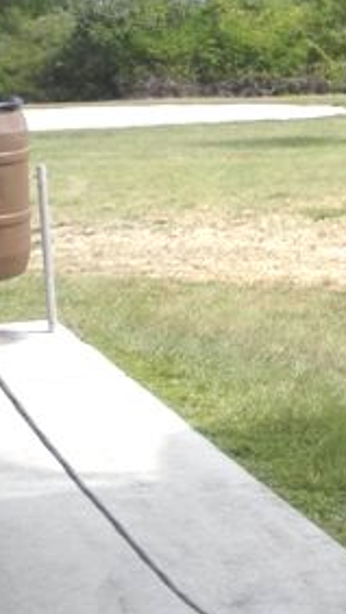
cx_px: 638
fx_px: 1449
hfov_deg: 12.4
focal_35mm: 89
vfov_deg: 23.7
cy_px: 170
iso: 64
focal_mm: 6.3
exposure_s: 1/472
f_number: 3.5
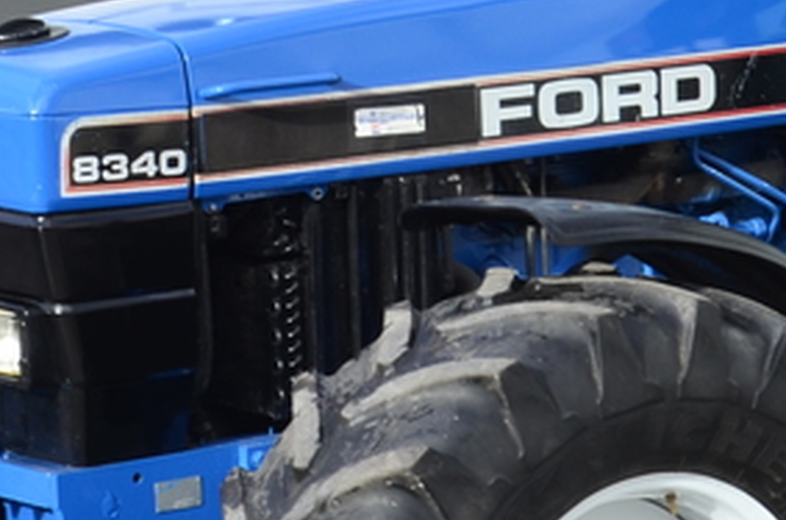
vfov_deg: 7.2
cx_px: 864
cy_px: 153
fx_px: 4137
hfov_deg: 10.7
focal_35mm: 190
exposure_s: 1/160
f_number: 10
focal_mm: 28
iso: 125
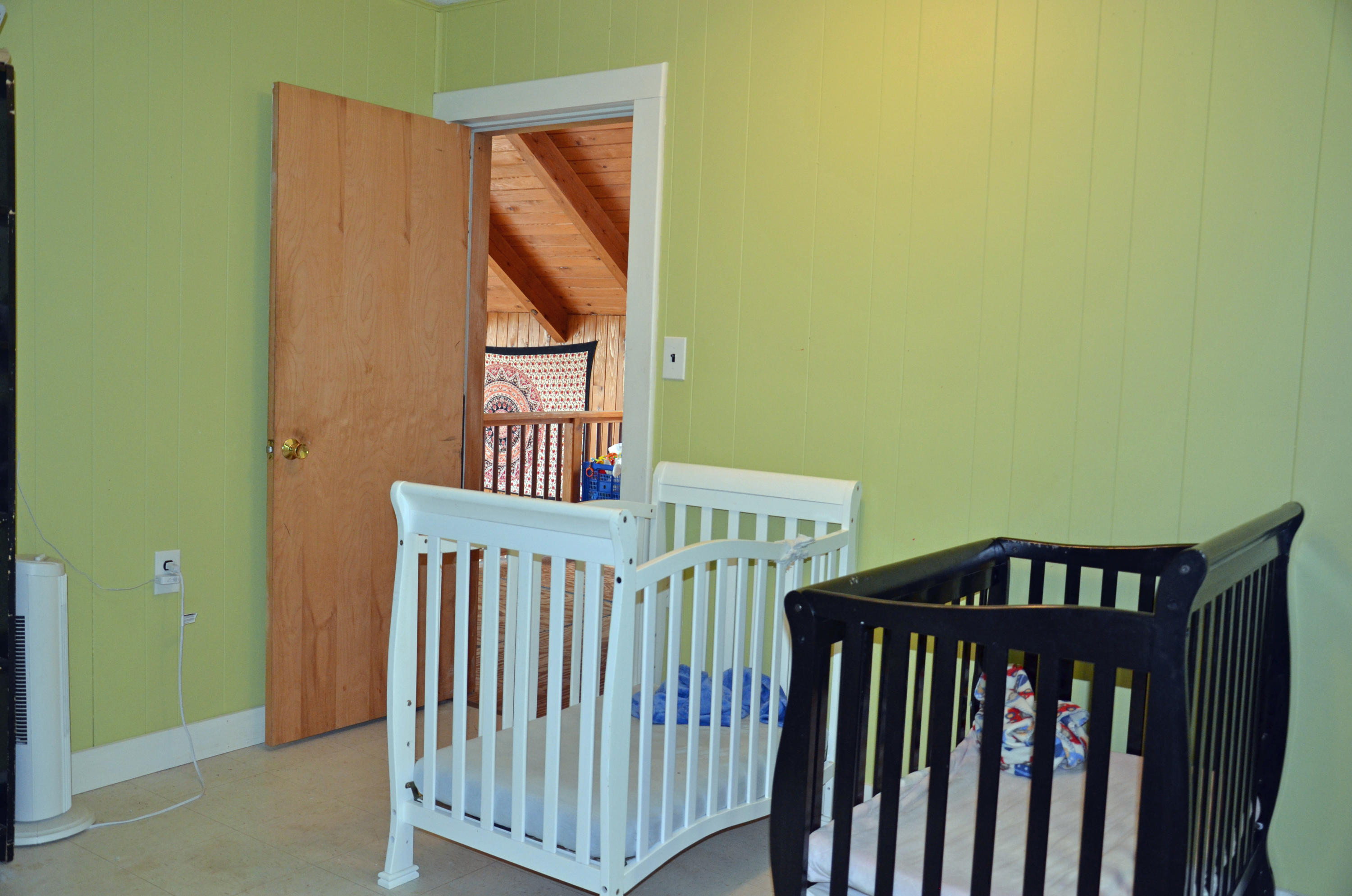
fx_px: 1181
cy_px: 448
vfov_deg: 41.5
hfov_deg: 59.6
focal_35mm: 32
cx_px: 676
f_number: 3.8
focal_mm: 21
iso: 800
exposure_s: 1/60
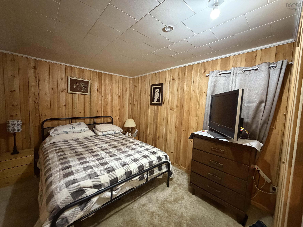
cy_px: 114
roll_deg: -2.3
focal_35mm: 14
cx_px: 152
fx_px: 123
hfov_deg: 102.1
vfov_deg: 85.7
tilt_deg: -3.3
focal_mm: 2.22
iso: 1000
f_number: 2.2
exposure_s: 1/40
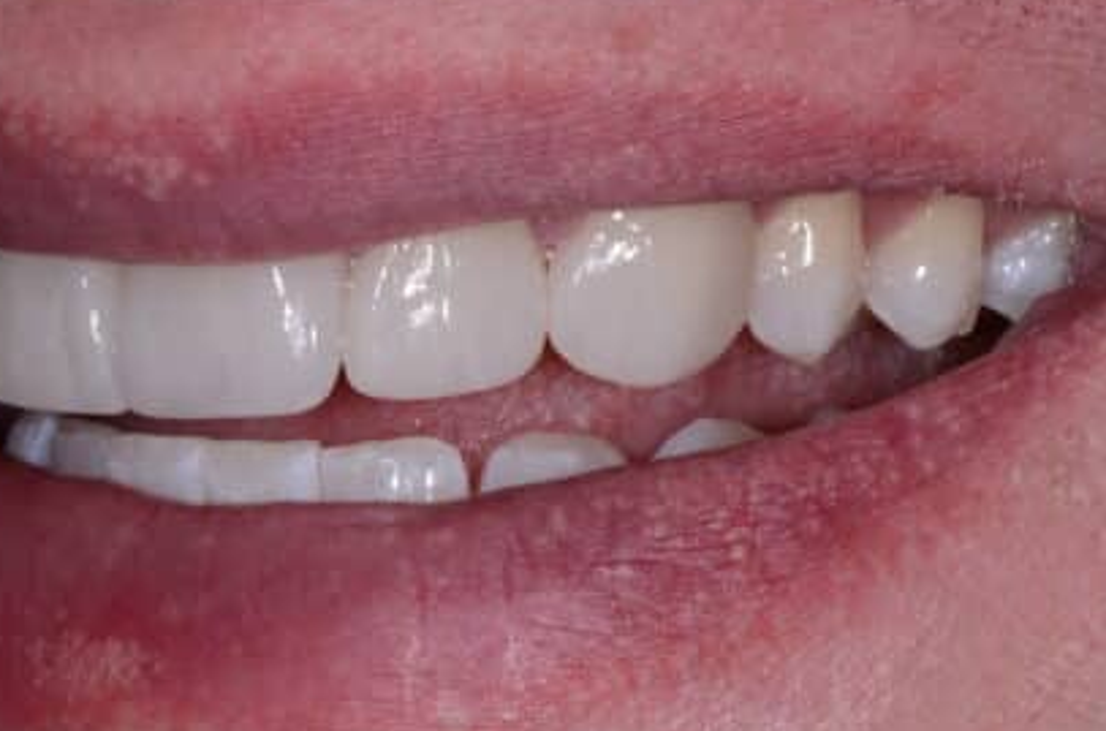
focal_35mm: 157
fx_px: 4798
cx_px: 465
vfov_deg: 8.7
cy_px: 325
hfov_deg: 13.1
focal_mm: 85
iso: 200
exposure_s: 1/250
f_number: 32
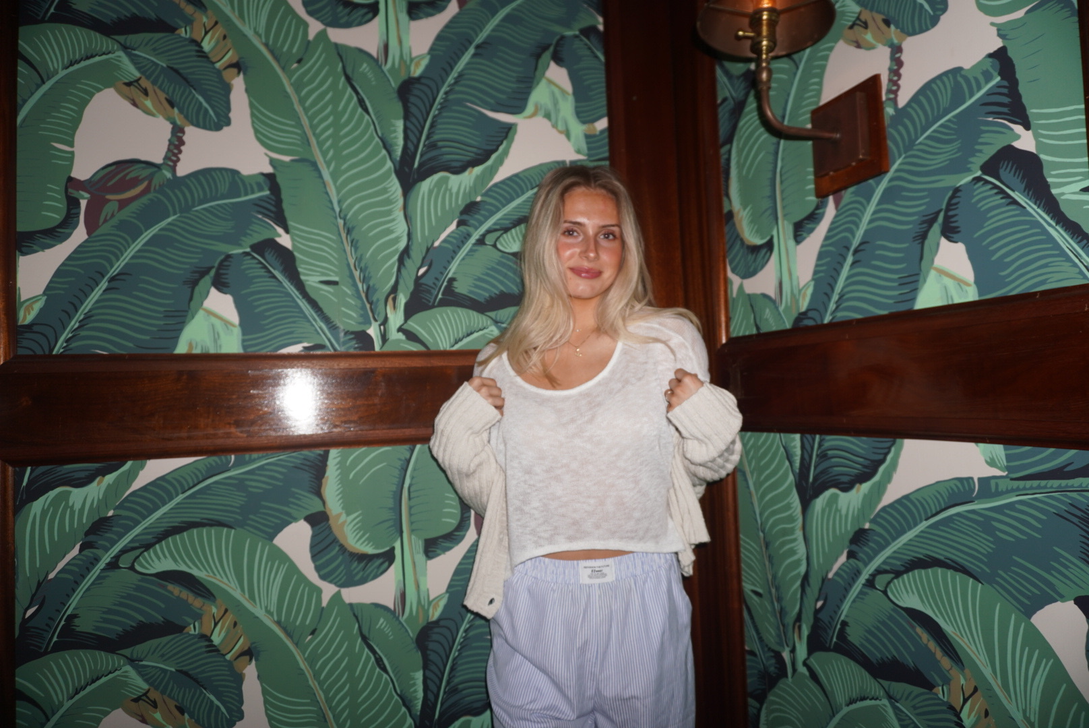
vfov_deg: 53.2
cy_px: 364
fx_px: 726
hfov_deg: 73.7
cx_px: 544
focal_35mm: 24
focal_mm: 16
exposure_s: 1/160
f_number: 3.5
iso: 100
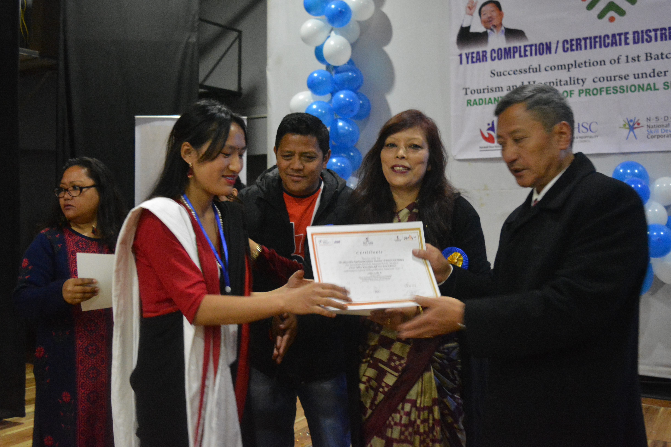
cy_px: 177
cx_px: 323
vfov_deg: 39.8
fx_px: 615
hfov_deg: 57.2
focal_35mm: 33
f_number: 3.5
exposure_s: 1/30
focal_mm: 18
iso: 3200
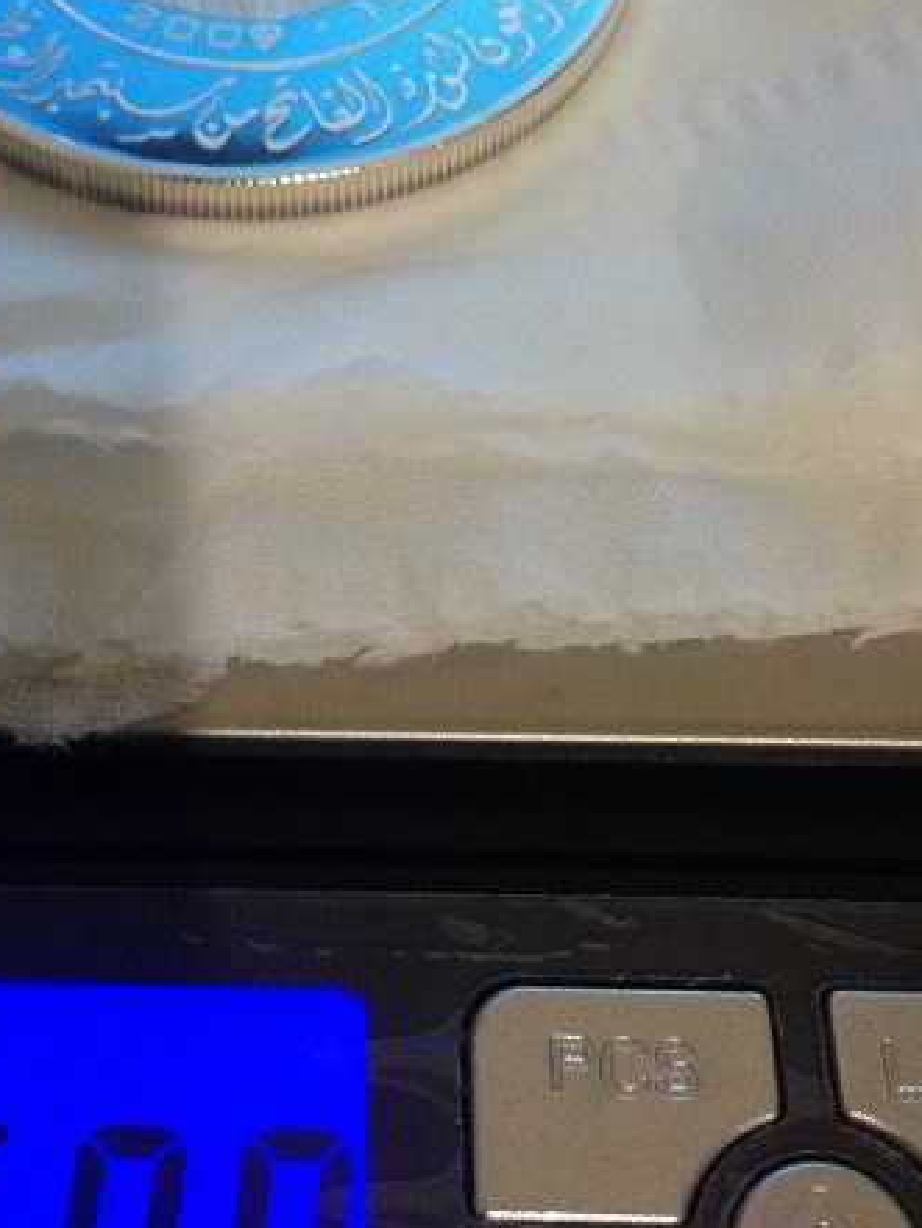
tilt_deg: -54.3
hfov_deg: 26.5
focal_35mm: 55
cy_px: 478
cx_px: 330
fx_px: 1952
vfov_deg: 34.8
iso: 250
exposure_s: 1/20
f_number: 2.4
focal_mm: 4.12
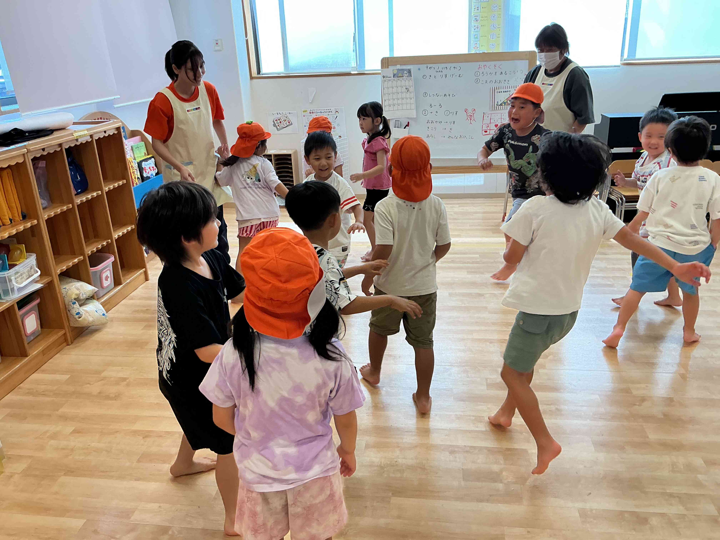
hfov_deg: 61.7
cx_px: 360
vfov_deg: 48.2
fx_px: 603
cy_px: 270
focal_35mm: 29
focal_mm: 3
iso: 25
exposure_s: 1/120
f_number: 1.8
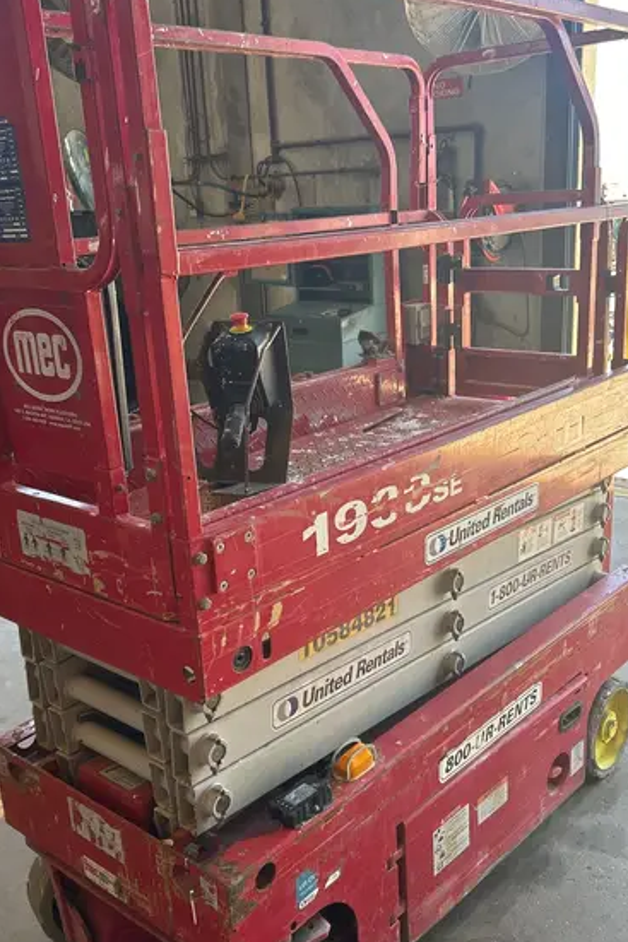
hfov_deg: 36.8
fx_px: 943
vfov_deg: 53.1
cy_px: 507
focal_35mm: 36
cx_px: 332
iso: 40
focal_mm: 5.7
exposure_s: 1/135
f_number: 1.5
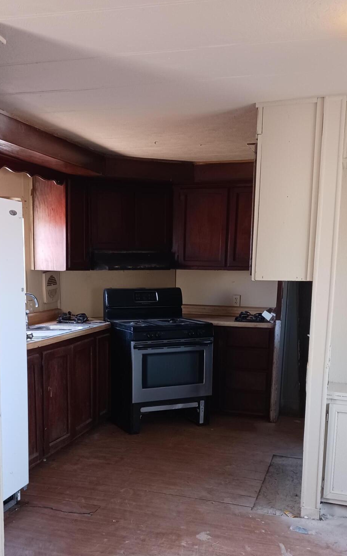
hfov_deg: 32.7
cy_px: 359
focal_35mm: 39
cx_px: 147
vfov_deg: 49.7
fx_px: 590
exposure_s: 1/30
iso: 200
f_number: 1.8
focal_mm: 4
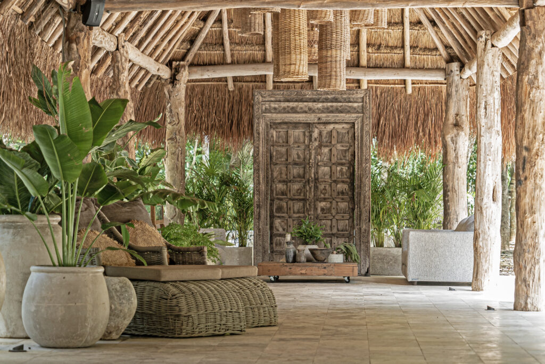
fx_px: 1696
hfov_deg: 18.3
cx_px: 272
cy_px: 182
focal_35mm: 112
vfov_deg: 12.2
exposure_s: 1/60
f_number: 6.3
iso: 500
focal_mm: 112
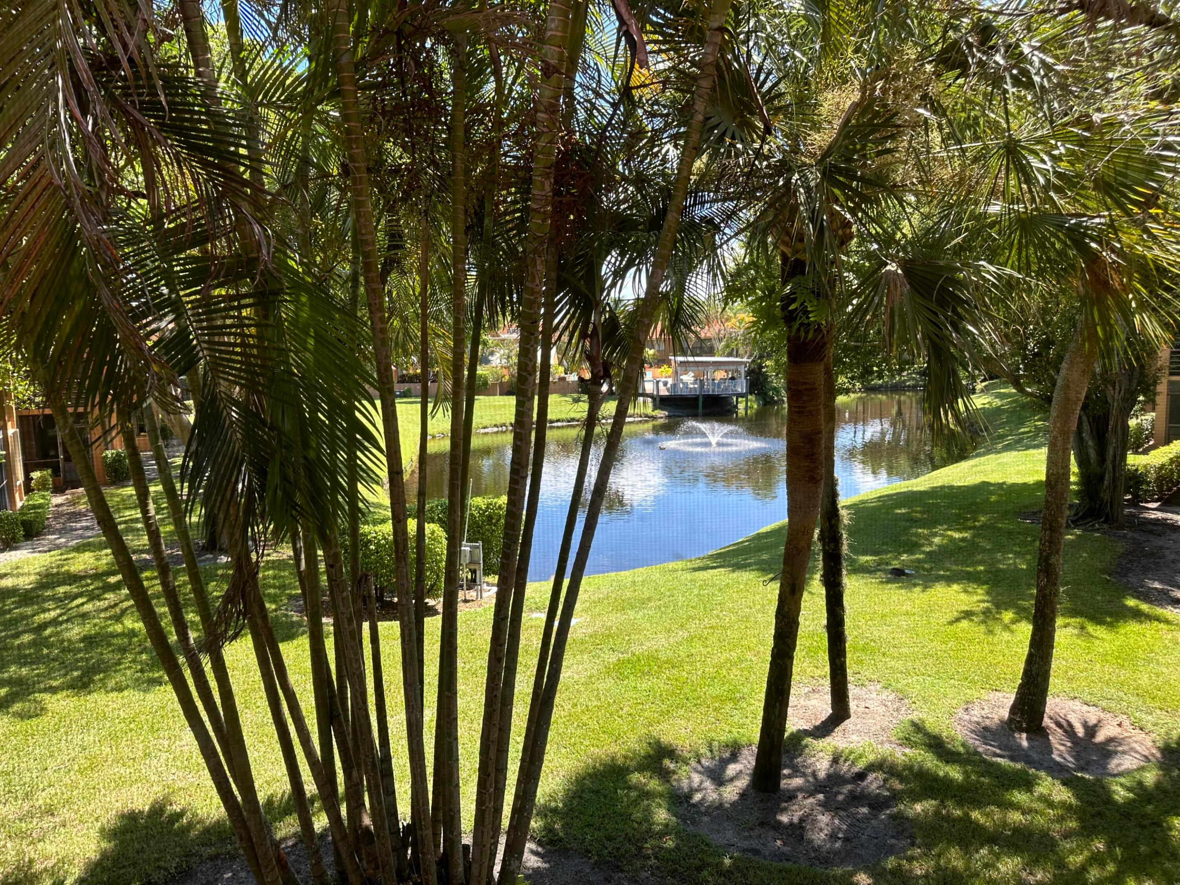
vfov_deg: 56.8
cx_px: 590
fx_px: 818
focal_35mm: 24
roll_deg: +1.3
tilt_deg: -7.3
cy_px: 442
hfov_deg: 71.6
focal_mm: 6.86
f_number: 1.78
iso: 80
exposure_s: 1/611
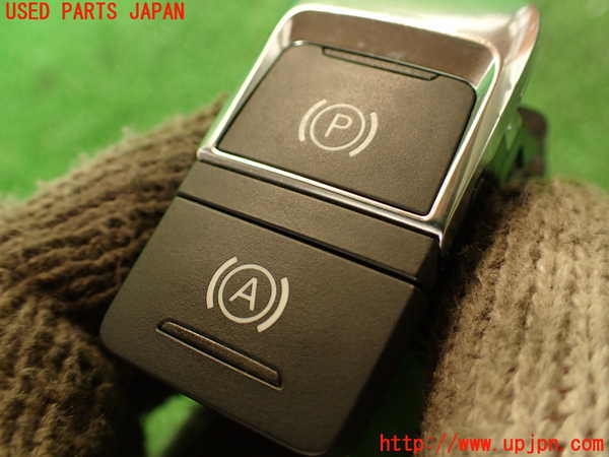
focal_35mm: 32
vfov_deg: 44.2
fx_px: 563
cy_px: 228
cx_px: 304
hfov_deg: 56.8
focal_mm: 5.79
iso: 200
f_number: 2.4
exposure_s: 1/40
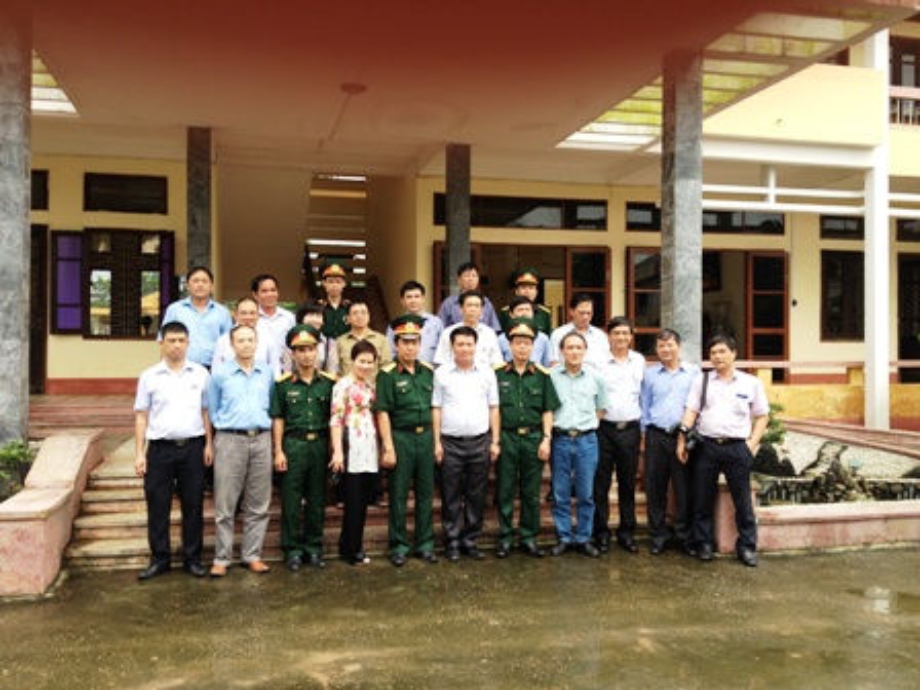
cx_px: 460
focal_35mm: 35
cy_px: 345
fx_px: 930
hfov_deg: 52.6
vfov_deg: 40.7
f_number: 2.4
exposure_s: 1/201
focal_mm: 4.28
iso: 50
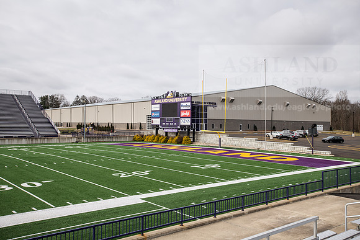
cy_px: 120
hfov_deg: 54.4
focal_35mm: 35
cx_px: 180
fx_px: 350
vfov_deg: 37.9
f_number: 8
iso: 200
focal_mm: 35
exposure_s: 1/400
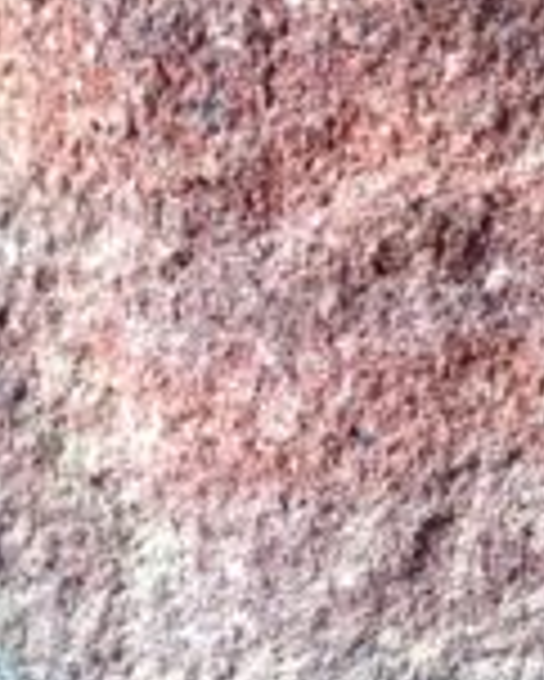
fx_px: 2292
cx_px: 463
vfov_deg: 16.5
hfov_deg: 13.4
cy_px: 691
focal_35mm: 114
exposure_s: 1/120
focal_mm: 4.12
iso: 50
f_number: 2.4
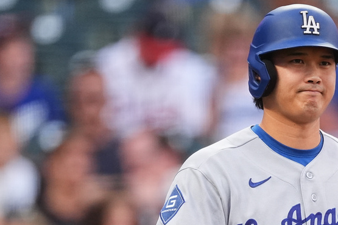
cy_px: 198
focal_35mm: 1662
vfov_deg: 0.8
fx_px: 15603
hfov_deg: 1.2
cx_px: 237
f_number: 4
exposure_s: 1/1600
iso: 2500
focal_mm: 600
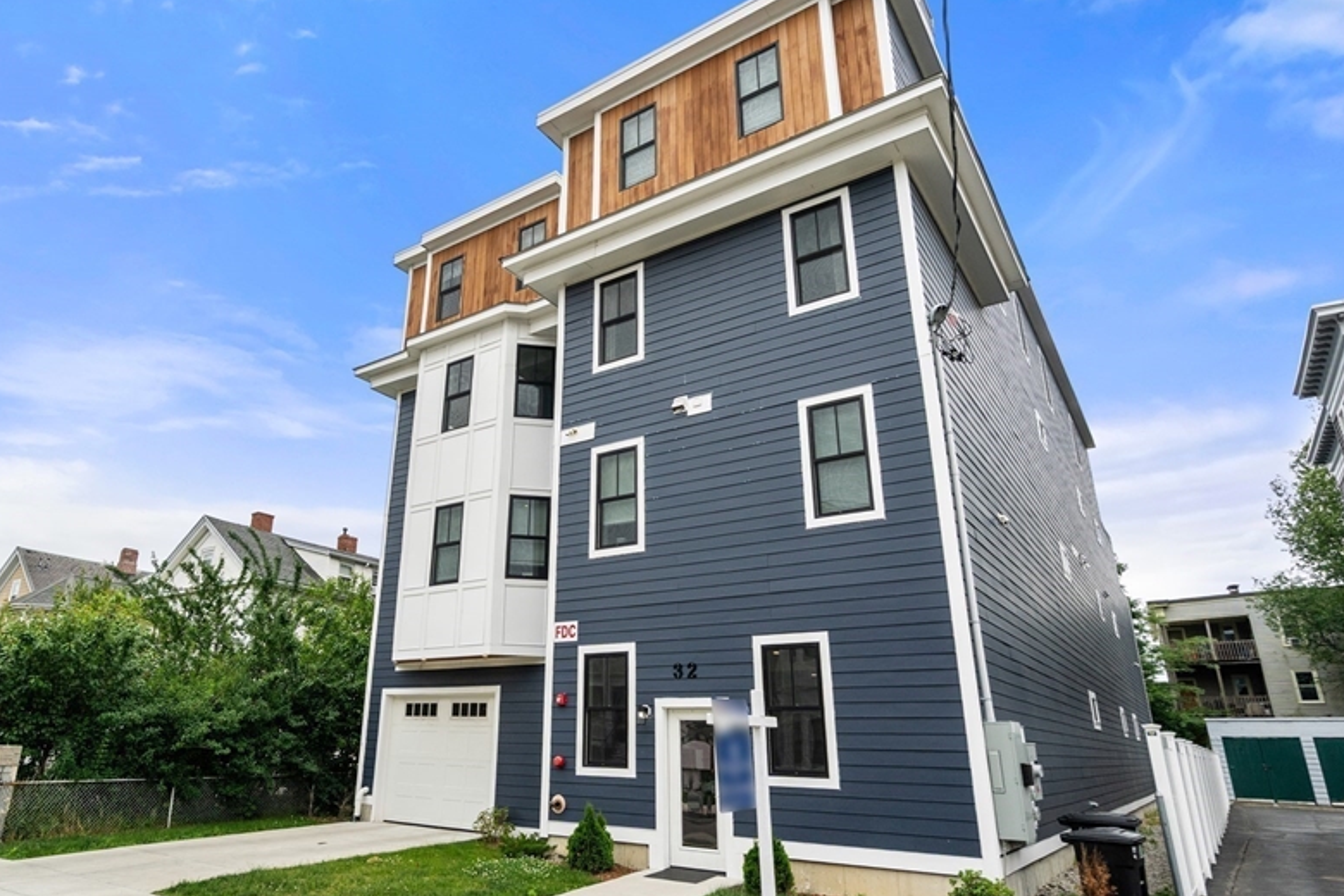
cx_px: 574
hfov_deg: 80.7
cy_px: 454
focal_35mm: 21
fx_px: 784
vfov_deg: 59.5
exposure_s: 1/400
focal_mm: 16
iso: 320
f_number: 7.1
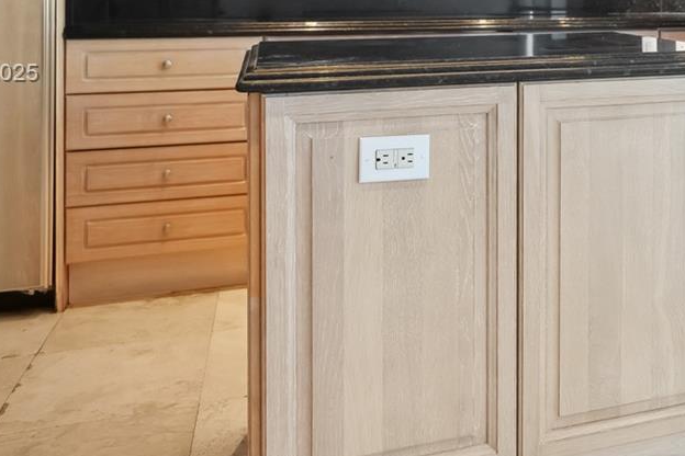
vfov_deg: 31.6
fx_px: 780
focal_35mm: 41
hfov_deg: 44.7
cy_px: 75
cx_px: 565
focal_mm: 16
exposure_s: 1/50
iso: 160
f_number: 2.8
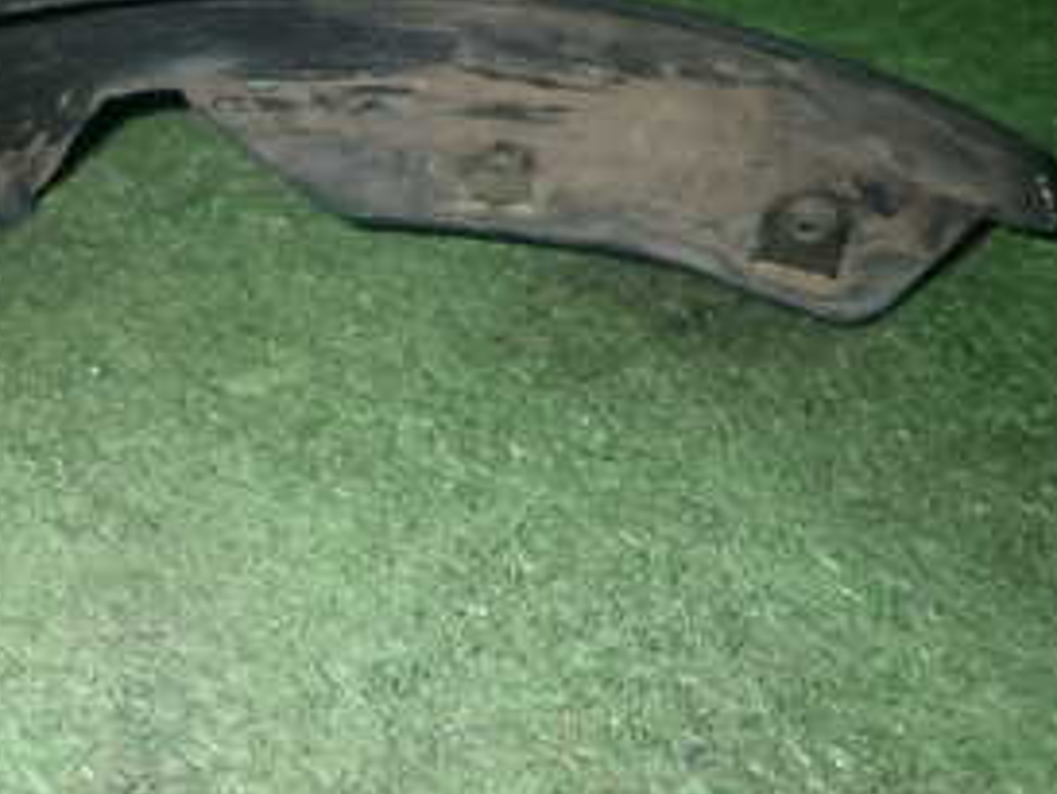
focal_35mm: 55
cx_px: -77
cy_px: 341
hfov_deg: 31.4
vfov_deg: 26.6
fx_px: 1680
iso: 400
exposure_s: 1/30
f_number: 5.6
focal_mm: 4.5
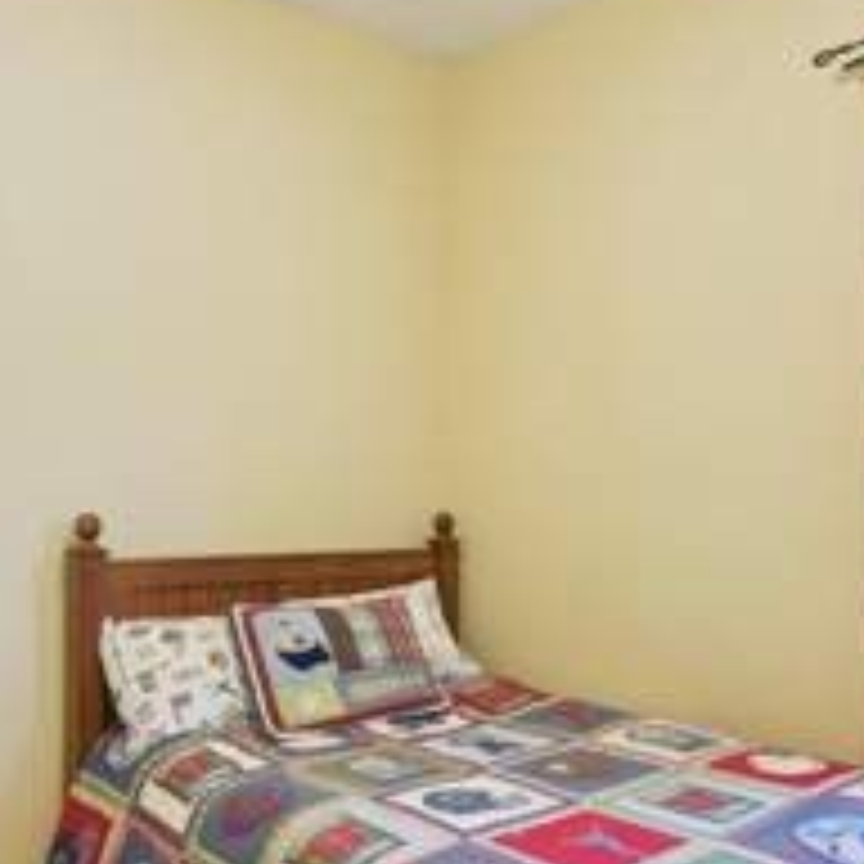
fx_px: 960
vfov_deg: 48.2
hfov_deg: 48.4
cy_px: 508
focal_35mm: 34
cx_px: 423
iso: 1000
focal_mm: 16
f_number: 8
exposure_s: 1/50
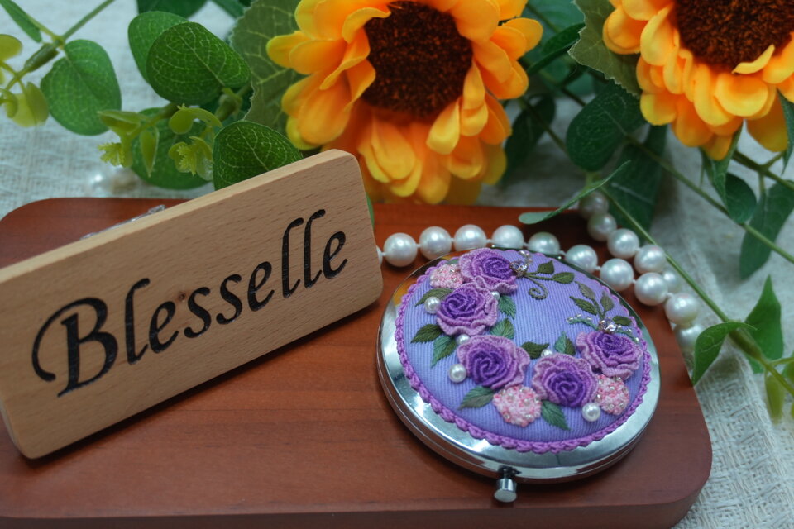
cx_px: 397
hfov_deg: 42.3
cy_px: 264
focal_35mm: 46
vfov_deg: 28.9
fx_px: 1026
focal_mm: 31
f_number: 5
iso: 400
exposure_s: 1/60
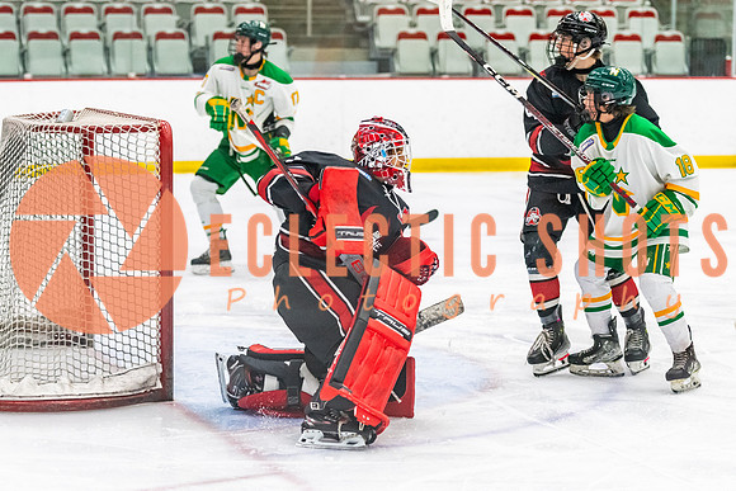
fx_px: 2558
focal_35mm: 125
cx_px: 333
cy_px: 262
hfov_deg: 16.4
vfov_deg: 11.0
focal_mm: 90
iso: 4000
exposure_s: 1/640
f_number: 2.8
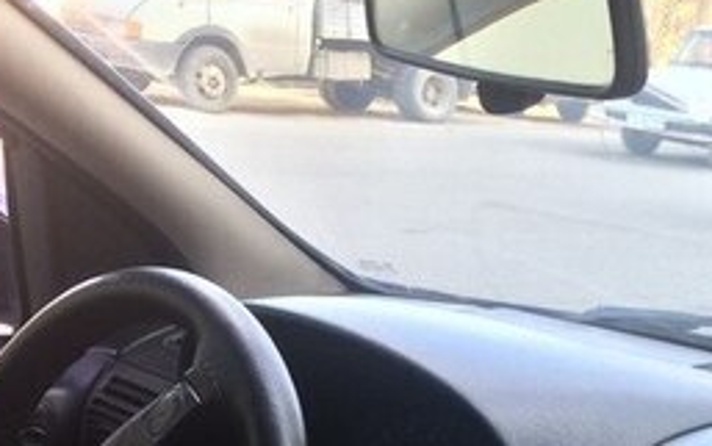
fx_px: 1534
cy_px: 647
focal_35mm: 79
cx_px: 698
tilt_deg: -20.8
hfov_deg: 25.0
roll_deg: -7.3
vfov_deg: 15.4
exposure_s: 1/100
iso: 50
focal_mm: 4.15
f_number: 2.2
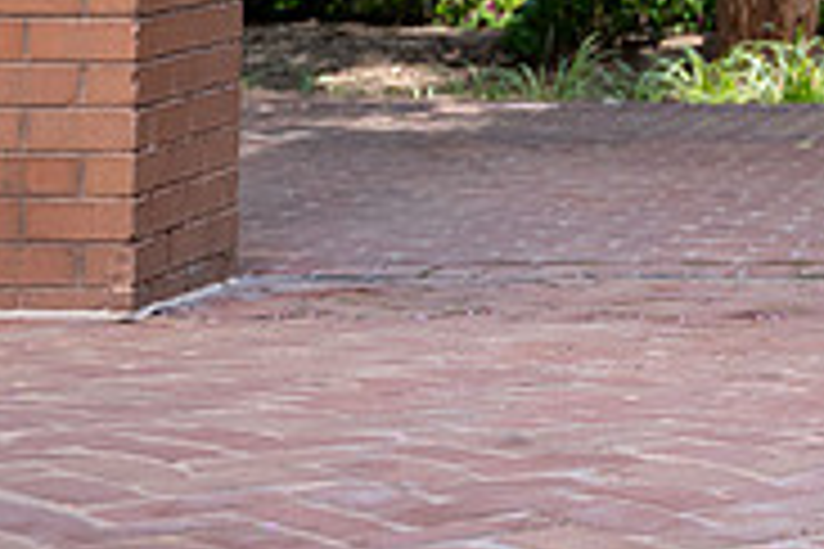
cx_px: 1424
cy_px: -337
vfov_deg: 8.5
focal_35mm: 157
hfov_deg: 12.1
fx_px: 3593
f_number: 3.2
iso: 400
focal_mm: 40
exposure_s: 1/500
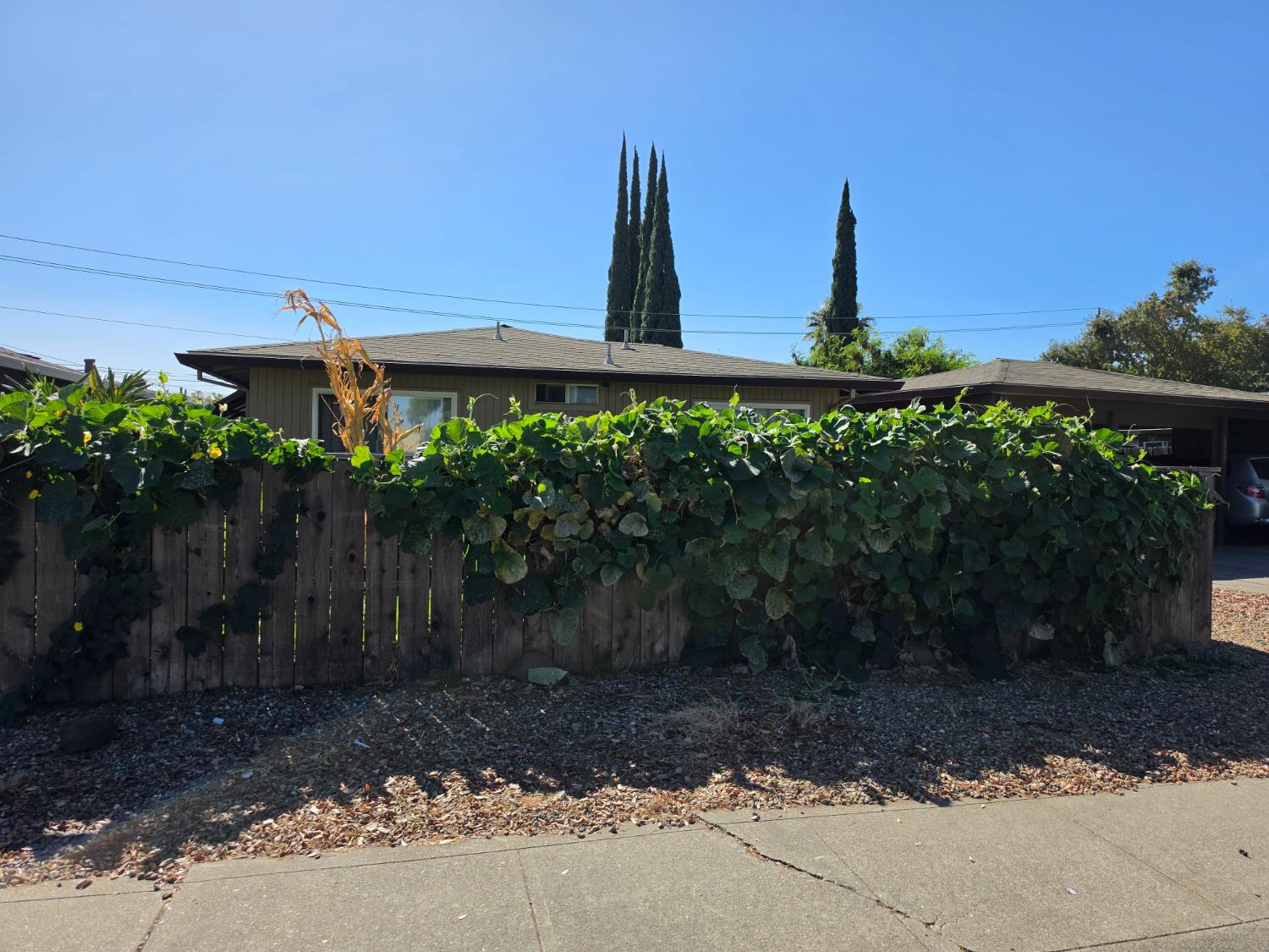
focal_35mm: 23
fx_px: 843
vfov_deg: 58.9
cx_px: 634
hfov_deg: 73.9
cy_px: 476
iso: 64
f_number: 1.4
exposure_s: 1/5605
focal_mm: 6.5
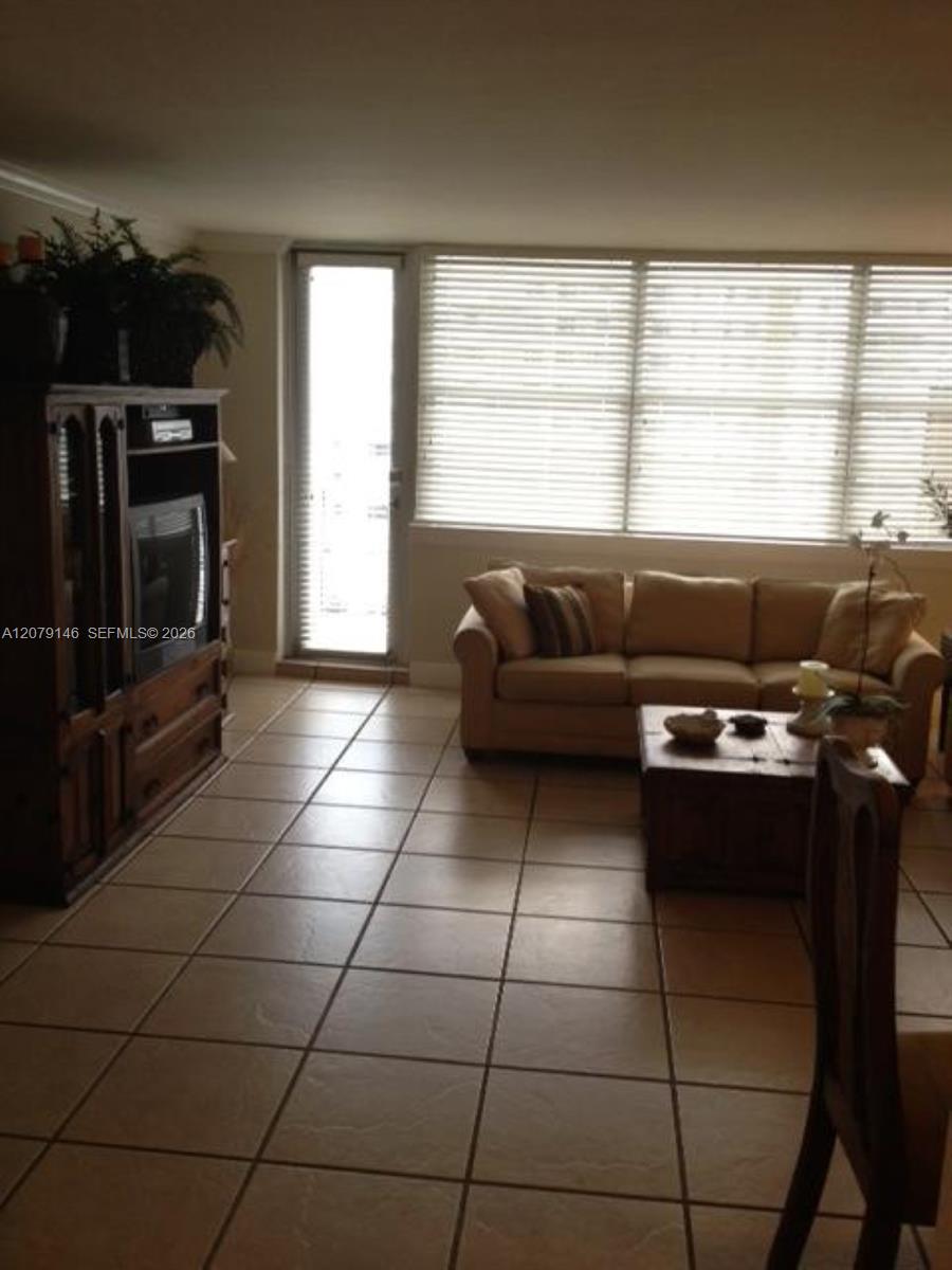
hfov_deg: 40.7
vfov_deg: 52.6
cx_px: 476
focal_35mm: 35
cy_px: 635
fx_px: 1283
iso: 80
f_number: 2.4
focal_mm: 4.28
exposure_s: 1/60
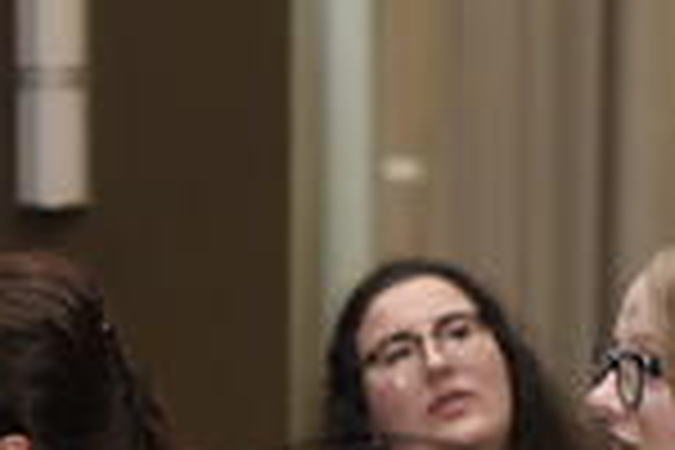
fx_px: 3618
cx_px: -176
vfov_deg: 6.9
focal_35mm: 193
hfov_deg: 10.5
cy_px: 799
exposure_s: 1/200
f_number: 5
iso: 1250
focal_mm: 50
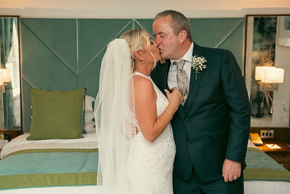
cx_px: 145
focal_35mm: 58
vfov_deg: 23.5
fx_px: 464
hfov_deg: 34.7
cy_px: 97
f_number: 3.5
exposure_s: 1/160
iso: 800
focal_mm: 55
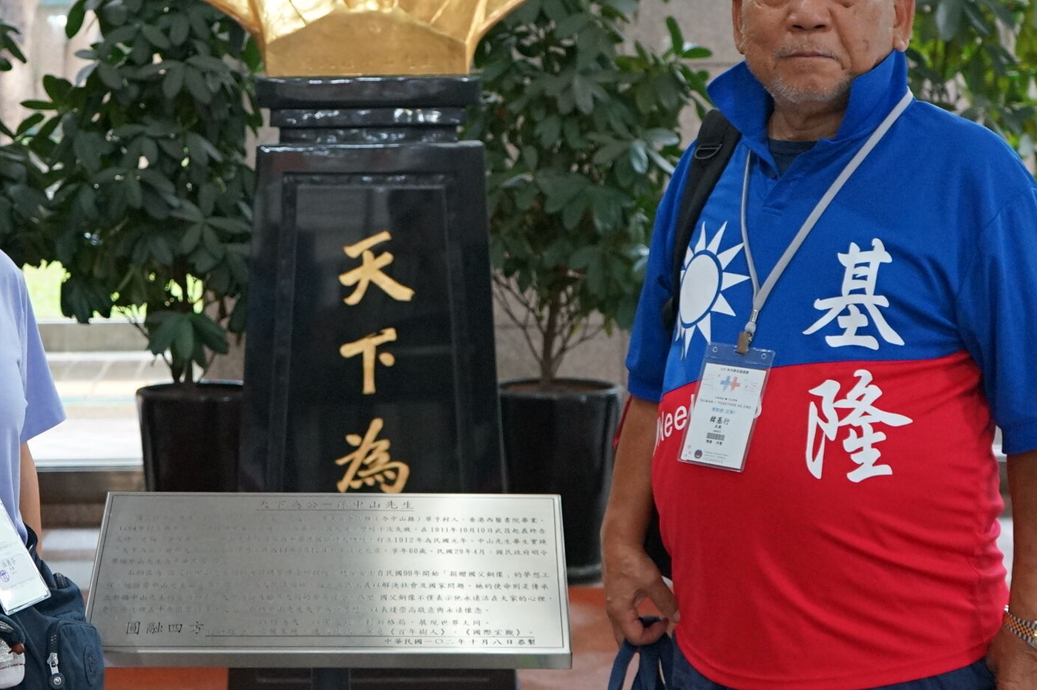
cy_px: 311
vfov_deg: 19.2
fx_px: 2044
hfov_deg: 28.3
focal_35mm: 71
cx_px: 348
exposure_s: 1/160
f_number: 4
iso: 2500
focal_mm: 33
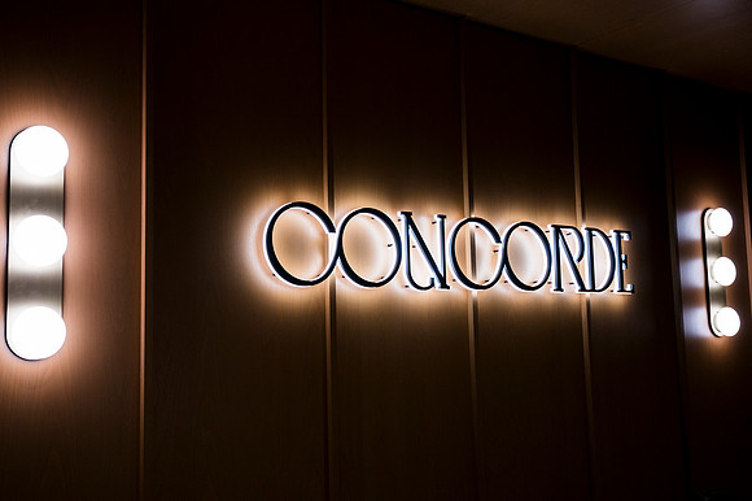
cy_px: 250
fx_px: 668
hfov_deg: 58.7
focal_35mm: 32
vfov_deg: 41.1
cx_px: 376
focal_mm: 32
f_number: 4.5
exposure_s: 1/160
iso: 450
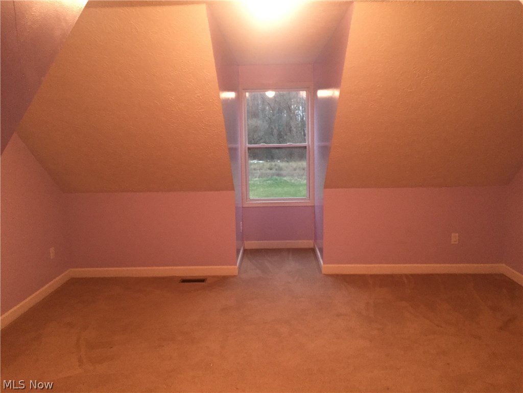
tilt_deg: -8.1
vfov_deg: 48.2
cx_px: 262
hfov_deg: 61.7
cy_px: 196
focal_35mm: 29
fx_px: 438
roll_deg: +1.3
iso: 200
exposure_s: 1/30
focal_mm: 4.15
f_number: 2.2
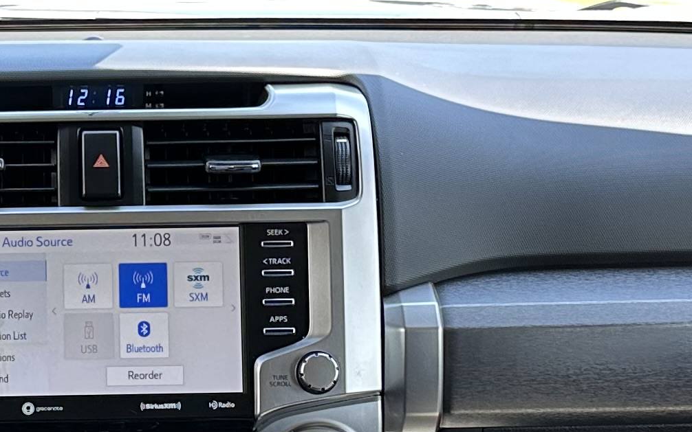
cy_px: 319
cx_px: 76
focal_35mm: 102
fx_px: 1924
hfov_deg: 20.0
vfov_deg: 12.8
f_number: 1.78
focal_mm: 6.86
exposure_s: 1/121
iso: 160
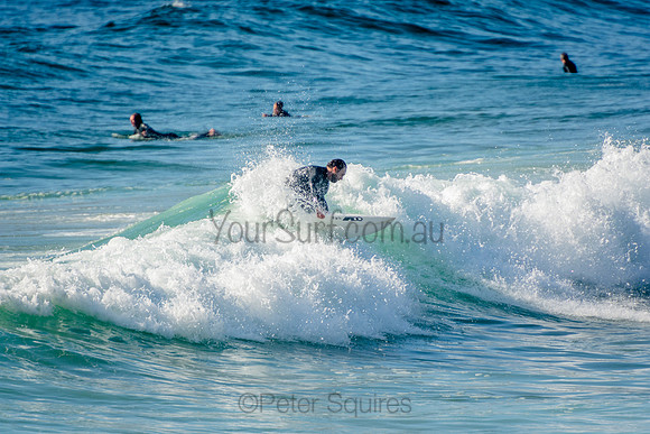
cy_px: 217
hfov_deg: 3.4
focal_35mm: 600
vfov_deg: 2.3
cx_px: 325
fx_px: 10835
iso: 200
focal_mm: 400
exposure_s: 1/1250
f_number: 5.6
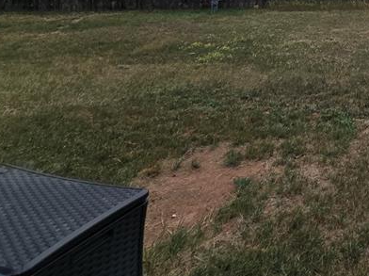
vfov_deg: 32.1
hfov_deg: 39.4
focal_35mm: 34
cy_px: -80
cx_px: 441
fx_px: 362
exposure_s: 1/4444
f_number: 2.2
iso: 50
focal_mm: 2.2
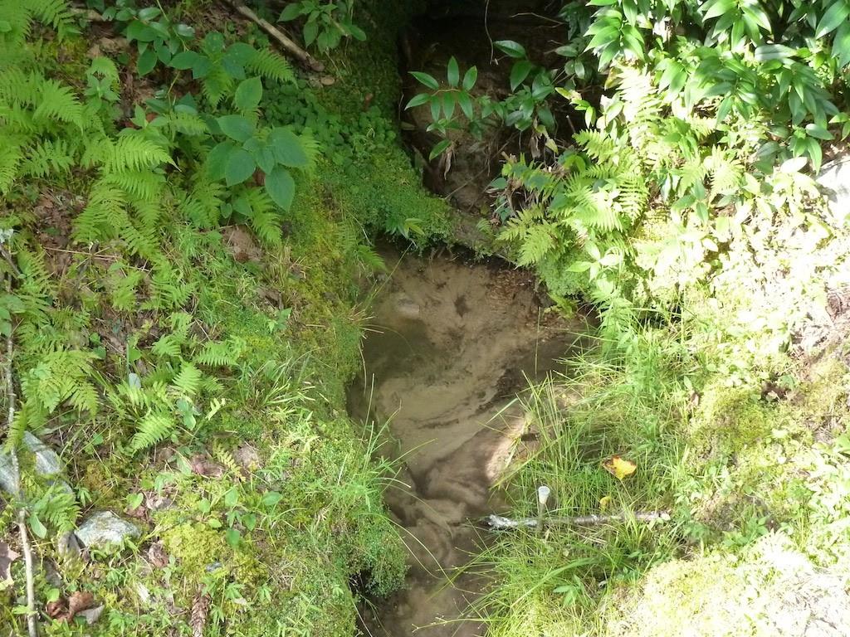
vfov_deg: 23.3
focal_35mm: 63
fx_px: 1547
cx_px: 425
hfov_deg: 30.7
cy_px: 318
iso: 400
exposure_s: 1/80
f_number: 4
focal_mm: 10.3
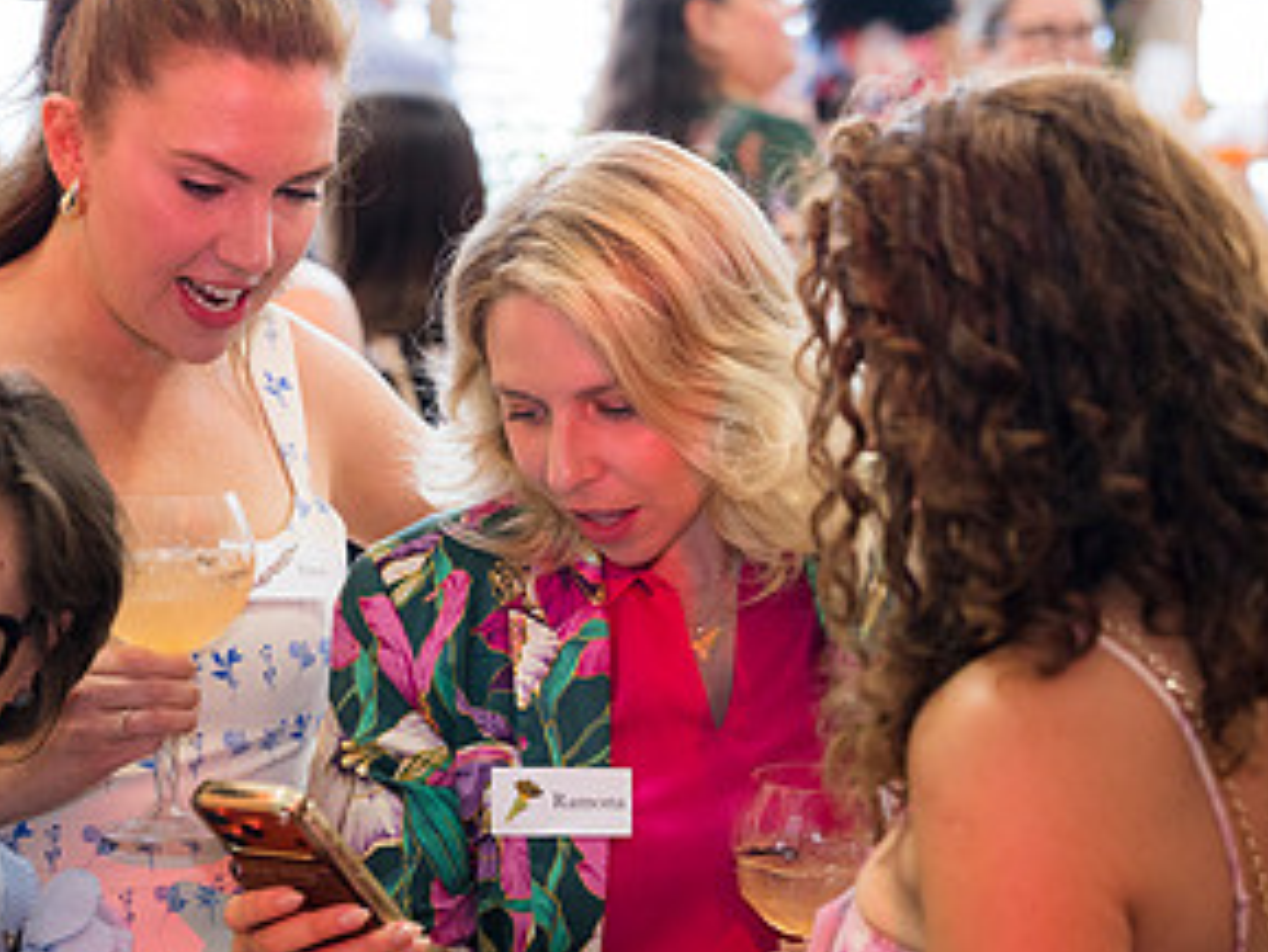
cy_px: 537
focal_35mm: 106
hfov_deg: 18.5
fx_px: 3884
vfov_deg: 14.0
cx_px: 899
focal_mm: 55
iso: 720
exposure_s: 1/160
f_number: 2.2
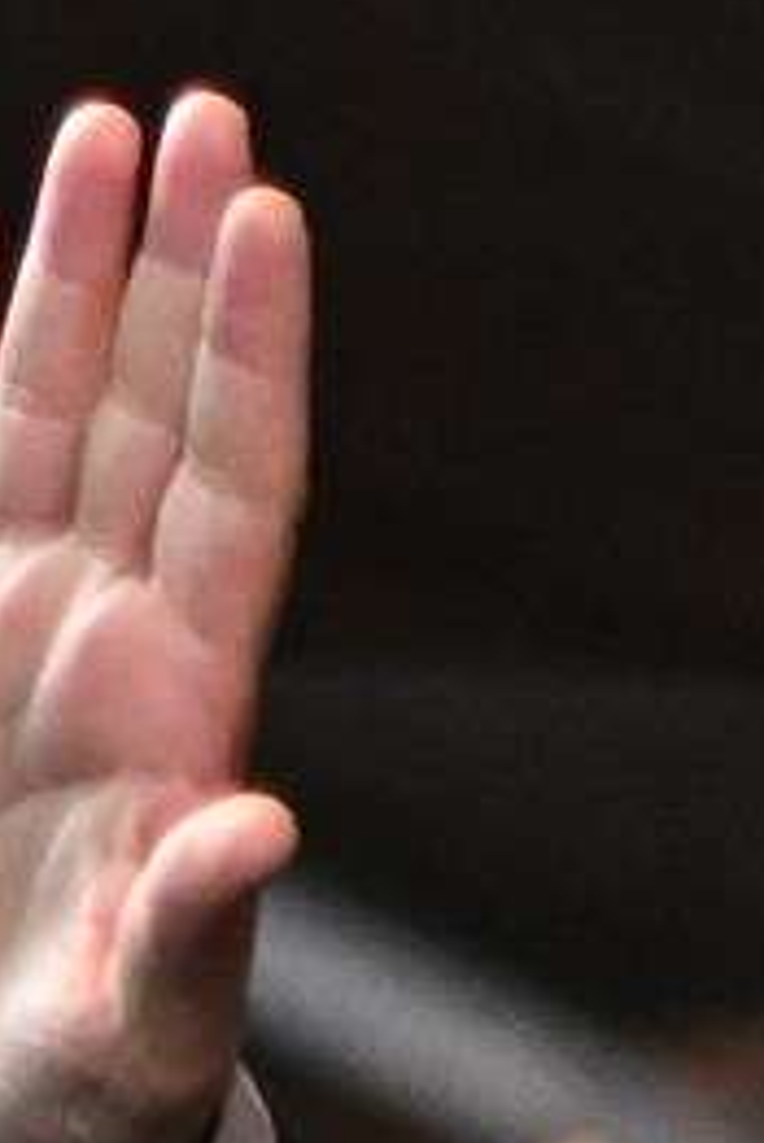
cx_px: 1703
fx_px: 7280
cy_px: 1536
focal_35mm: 229
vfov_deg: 8.8
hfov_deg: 5.8
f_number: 2.2
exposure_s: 1/800
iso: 6400
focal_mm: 50
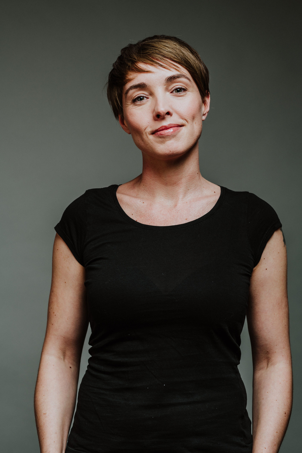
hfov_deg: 16.1
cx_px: 151
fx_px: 1069
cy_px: 226
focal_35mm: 85
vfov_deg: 23.9
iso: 100
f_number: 5
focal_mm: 85
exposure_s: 1/125
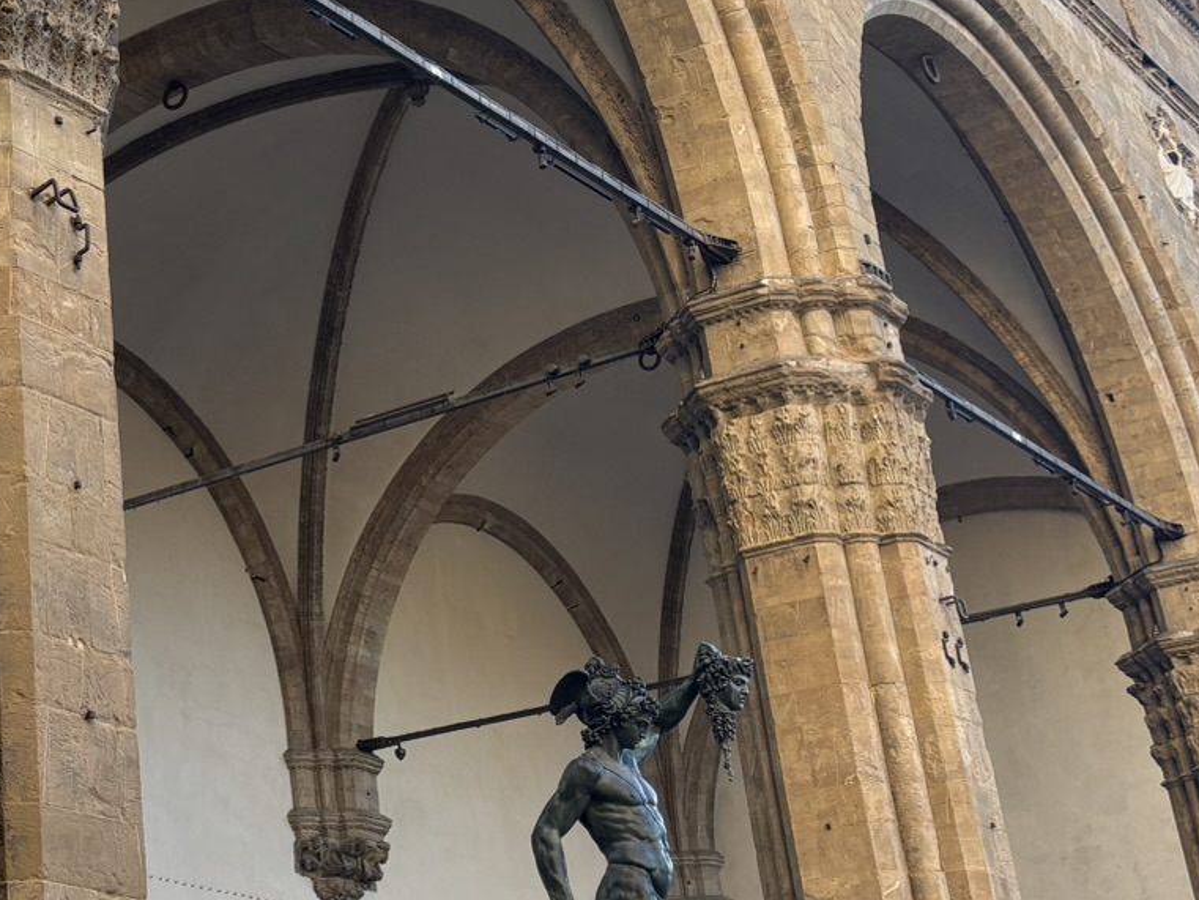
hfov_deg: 25.8
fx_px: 2425
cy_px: 170
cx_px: -101
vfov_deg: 20.8
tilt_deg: +25.5
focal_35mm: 70
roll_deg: +0.7
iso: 40
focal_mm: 5.96
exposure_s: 1/199
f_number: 1.6
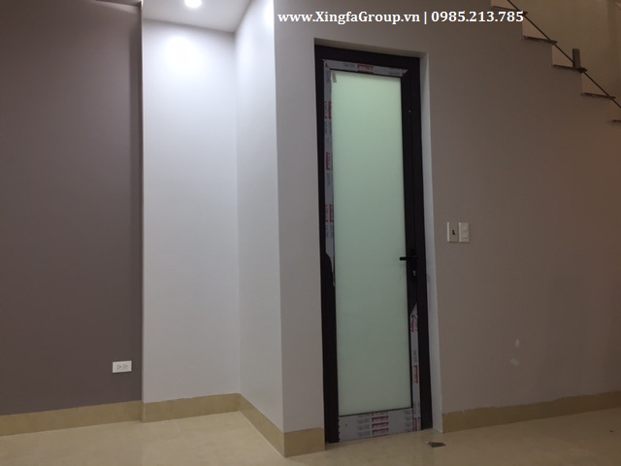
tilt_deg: +3.2
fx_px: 520
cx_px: 310
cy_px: 233
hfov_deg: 61.7
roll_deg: +0.4
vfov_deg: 48.2
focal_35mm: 29
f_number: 2.2
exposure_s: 1/33
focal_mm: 4.15
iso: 80
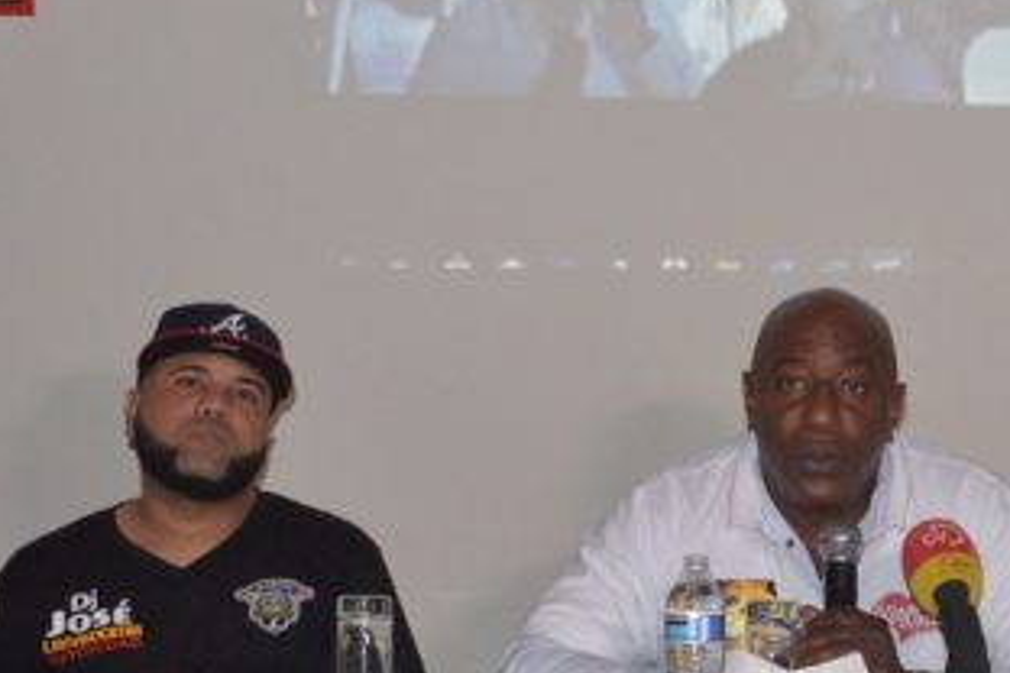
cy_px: 573
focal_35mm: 96
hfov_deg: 20.7
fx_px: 2693
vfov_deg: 14.1
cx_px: 968
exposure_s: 1/125
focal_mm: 26
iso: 1600
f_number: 5.6
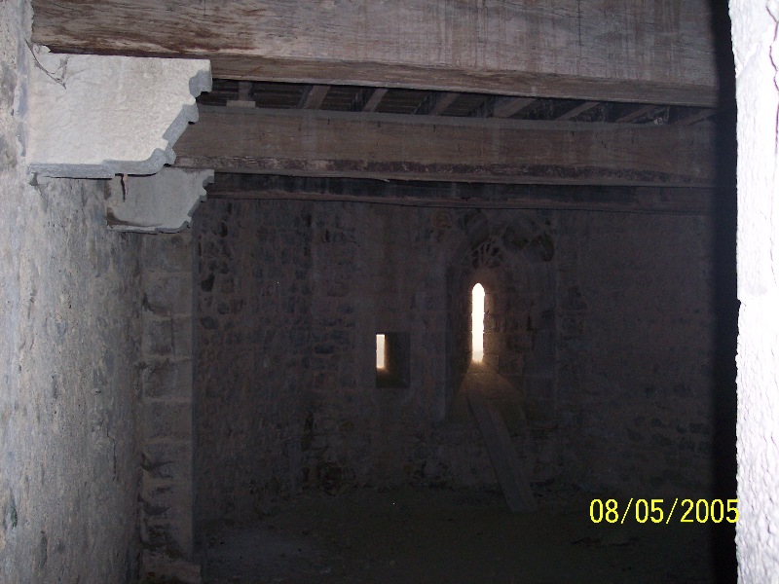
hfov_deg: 49.0
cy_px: 292
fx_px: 855
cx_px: 390
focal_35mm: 38
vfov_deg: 37.7
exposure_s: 1/30
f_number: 2.8
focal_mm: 8
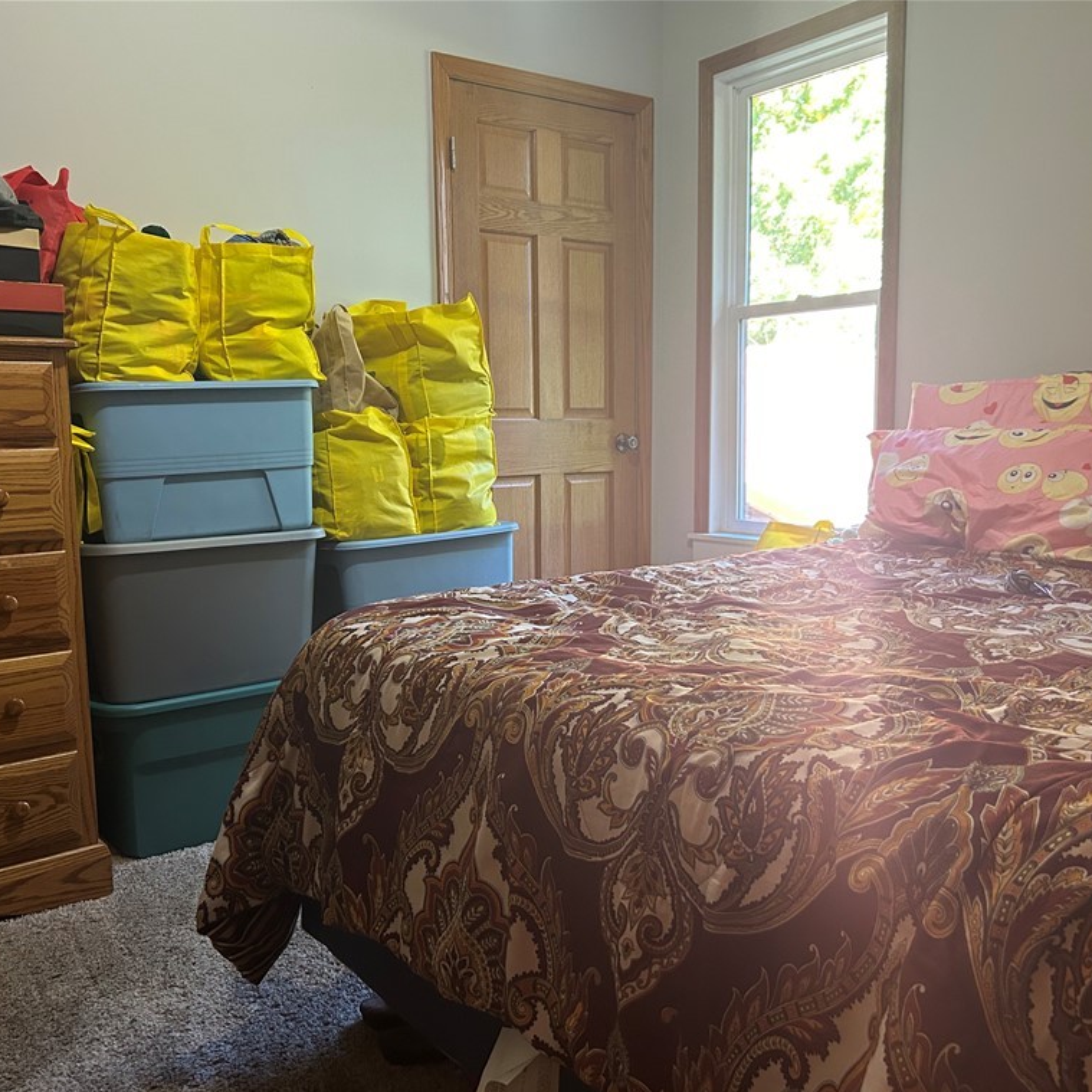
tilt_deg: -8.3
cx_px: 537
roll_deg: +0.5
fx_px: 1106
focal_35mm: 31
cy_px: 551
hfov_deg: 52.5
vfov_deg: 52.5
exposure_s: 1/60
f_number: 1.5
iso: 320
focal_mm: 5.7
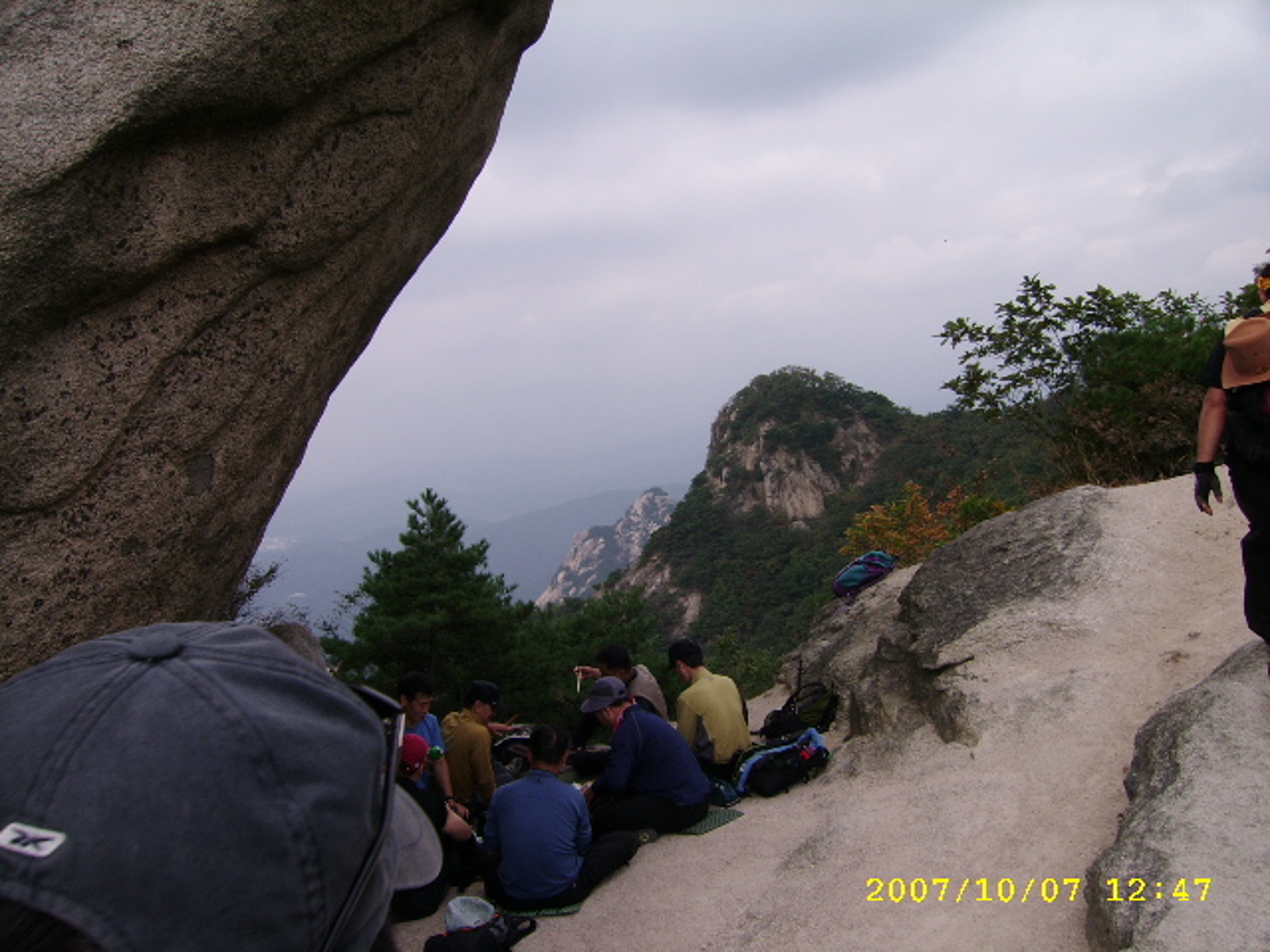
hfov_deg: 52.6
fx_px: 1284
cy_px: 476
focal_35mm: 35
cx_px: 635
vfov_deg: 40.7
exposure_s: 1/324
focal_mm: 5.95
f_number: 5.8
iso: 50
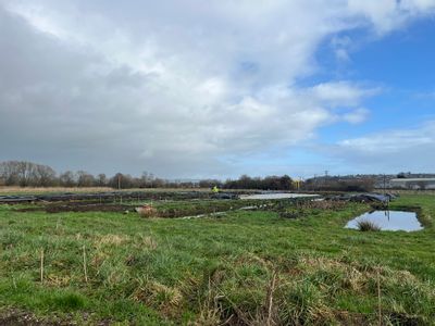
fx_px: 327
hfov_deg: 67.3
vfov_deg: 53.1
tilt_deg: +3.4
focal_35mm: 26
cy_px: 163
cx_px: 218
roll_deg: -1.2
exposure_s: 1/4016
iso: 50
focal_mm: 5.1
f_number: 1.6
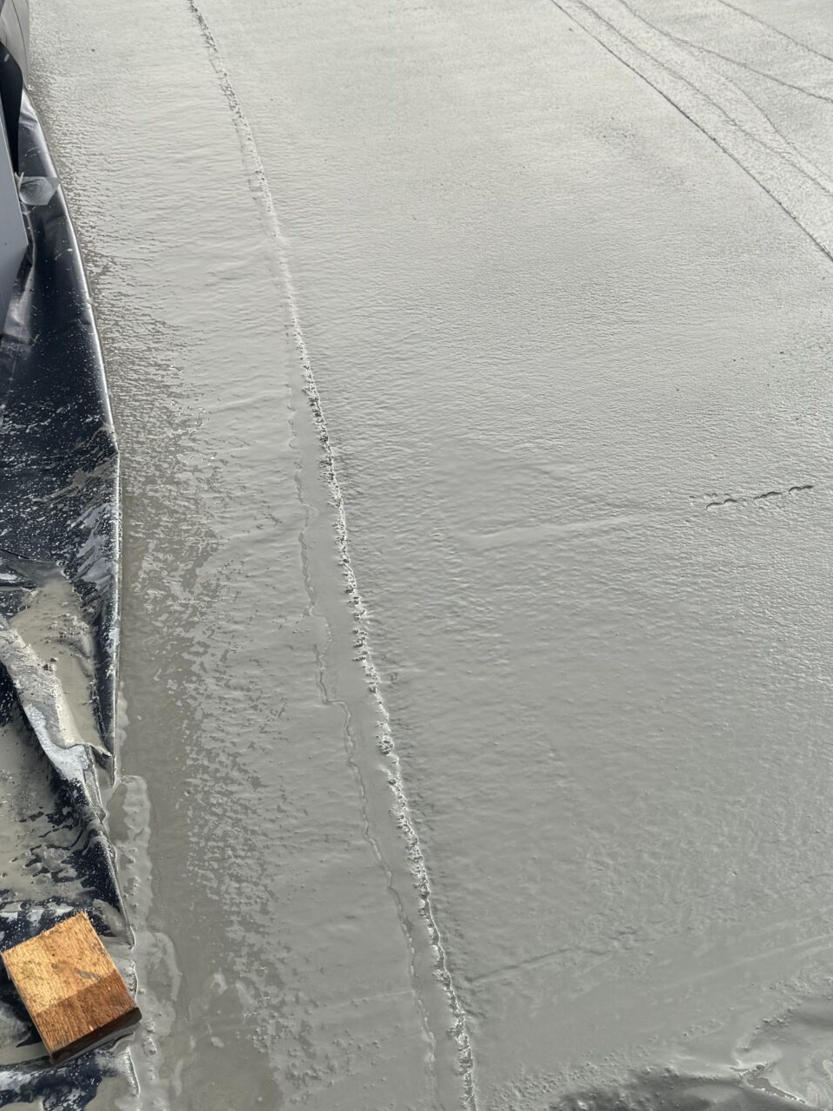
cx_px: 612
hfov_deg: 29.8
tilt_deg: -28.0
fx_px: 1540
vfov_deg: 39.3
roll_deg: +2.1
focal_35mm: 48
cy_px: 392
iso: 80
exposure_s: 1/2252
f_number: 1.78
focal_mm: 6.76
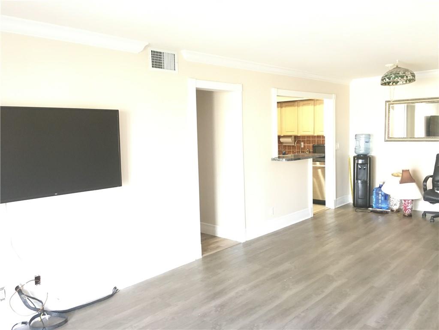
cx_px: 220
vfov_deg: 48.2
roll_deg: +1.2
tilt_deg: -4.8
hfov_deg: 61.7
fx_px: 368
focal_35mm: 29
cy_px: 165
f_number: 2.2
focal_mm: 4.15
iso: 200
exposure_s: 1/17
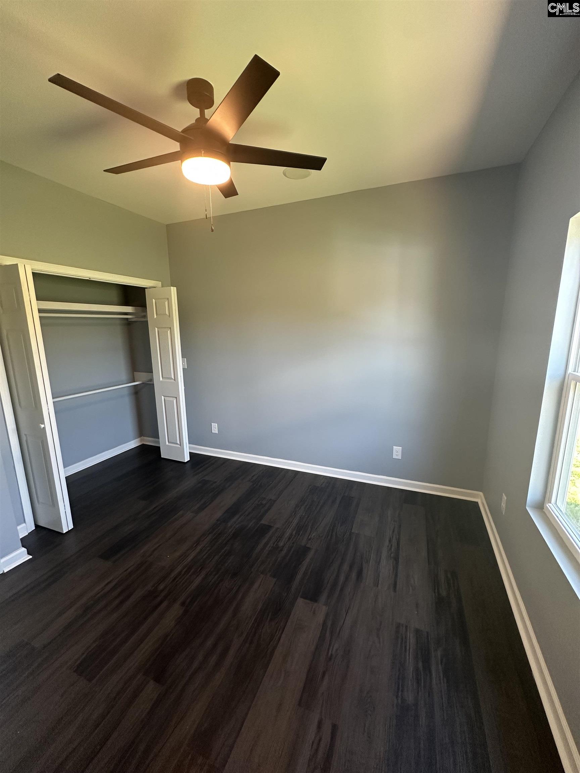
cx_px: 290
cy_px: 386
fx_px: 313
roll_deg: +0.1
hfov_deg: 85.7
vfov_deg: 102.1
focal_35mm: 14
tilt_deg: -10.0
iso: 160
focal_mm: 2.22
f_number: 2.2
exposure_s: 1/60
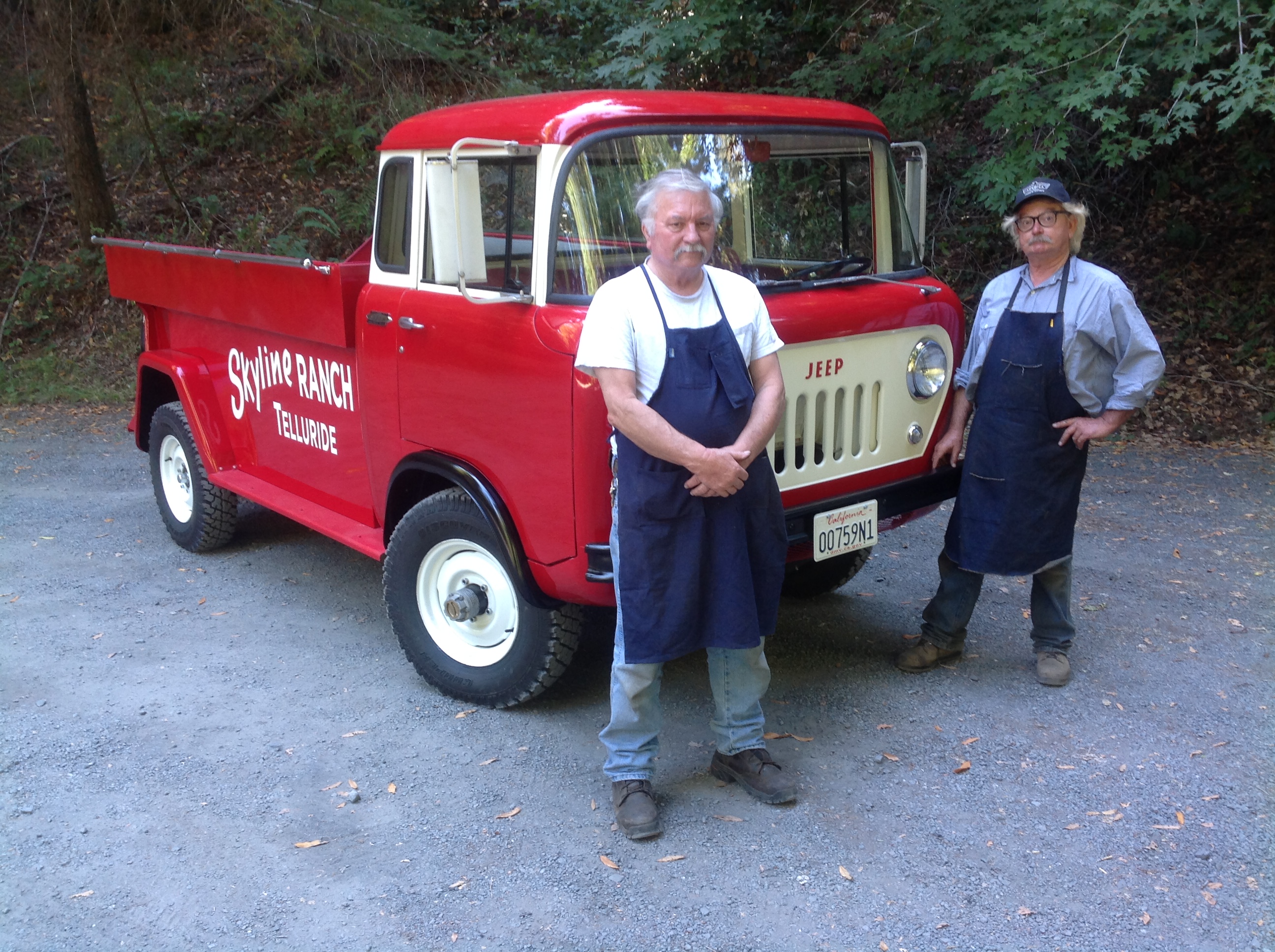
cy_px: 476
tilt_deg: -11.2
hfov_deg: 52.7
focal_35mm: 35
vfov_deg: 40.6
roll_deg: -0.9
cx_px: 638
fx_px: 1287
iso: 64
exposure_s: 1/20
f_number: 2.4
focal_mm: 4.28
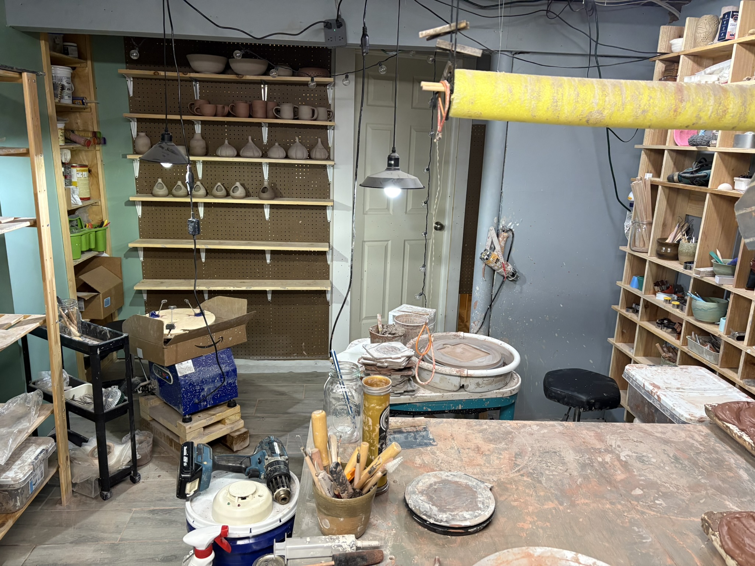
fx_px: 567
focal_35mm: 26
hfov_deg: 67.3
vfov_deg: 53.1
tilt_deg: -14.2
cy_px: 283
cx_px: 378
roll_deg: -1.2
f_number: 1.6
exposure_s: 1/60
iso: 250
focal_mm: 5.96
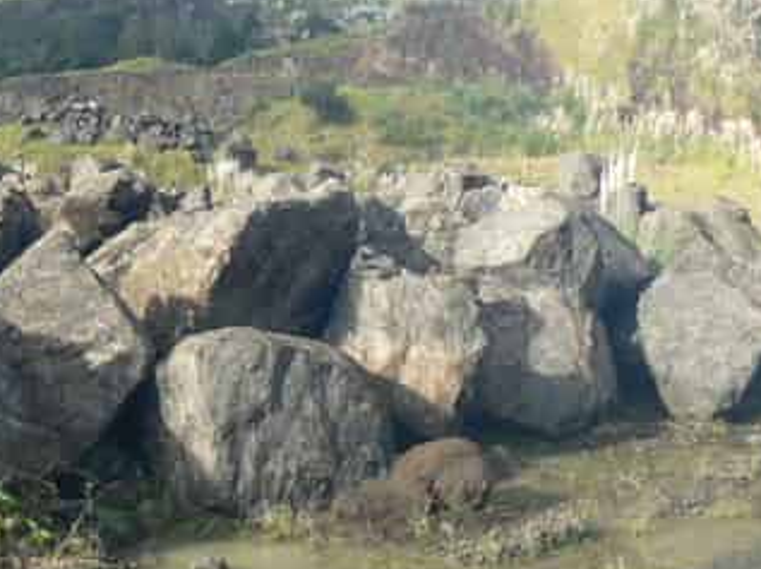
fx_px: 1230
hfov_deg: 34.4
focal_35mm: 56
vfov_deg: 26.0
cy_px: 270
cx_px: 344
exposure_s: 1/160
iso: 80
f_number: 5.6
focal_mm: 6
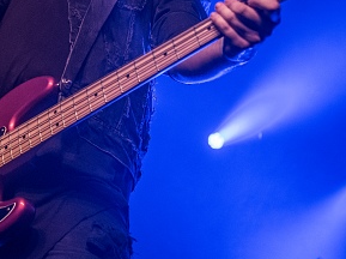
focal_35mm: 84
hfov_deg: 22.3
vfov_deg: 17.1
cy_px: 1
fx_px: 839
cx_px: -10
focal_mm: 35
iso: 1600
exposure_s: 1/80
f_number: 2.8
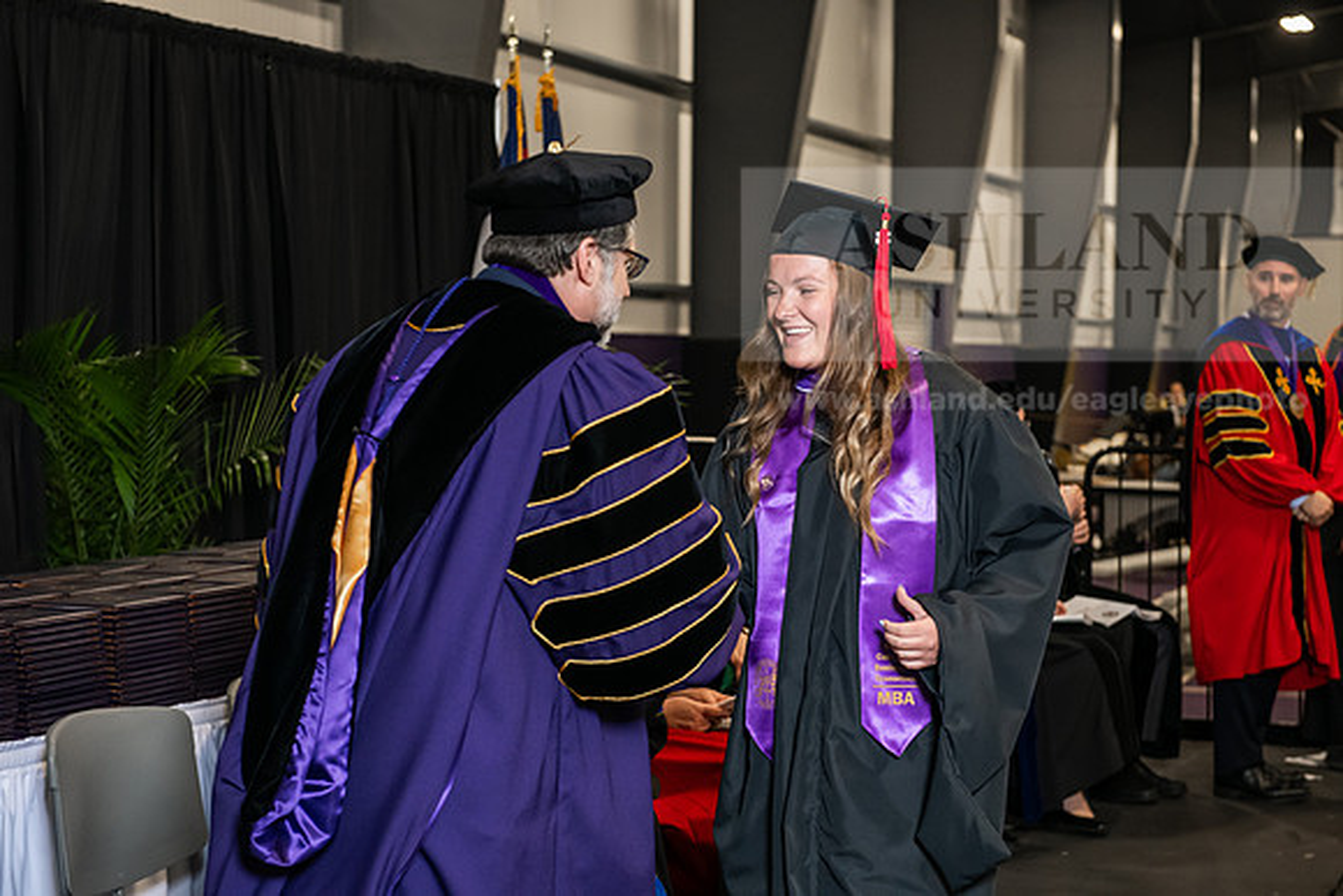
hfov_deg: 28.8
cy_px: 448
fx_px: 2612
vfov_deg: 19.5
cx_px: 672
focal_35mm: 70
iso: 2000
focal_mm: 70
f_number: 5
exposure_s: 1/200
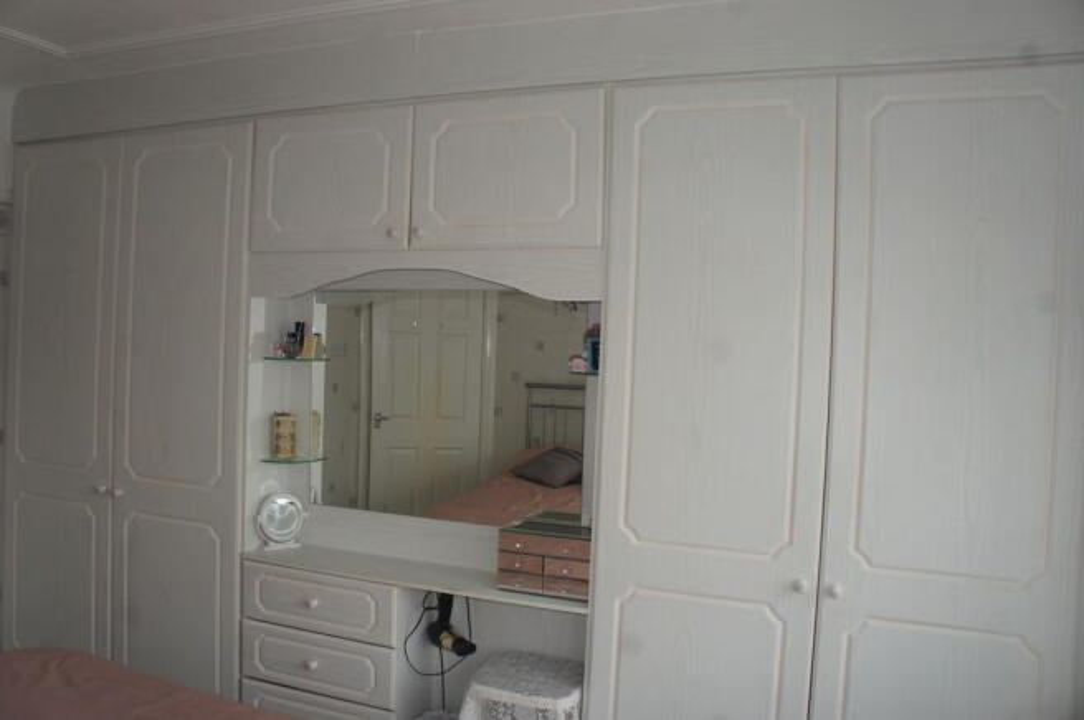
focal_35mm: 27
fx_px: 812
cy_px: 360
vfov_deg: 47.8
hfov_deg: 67.4
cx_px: 542
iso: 200
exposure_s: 1/100
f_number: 7.1
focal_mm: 18
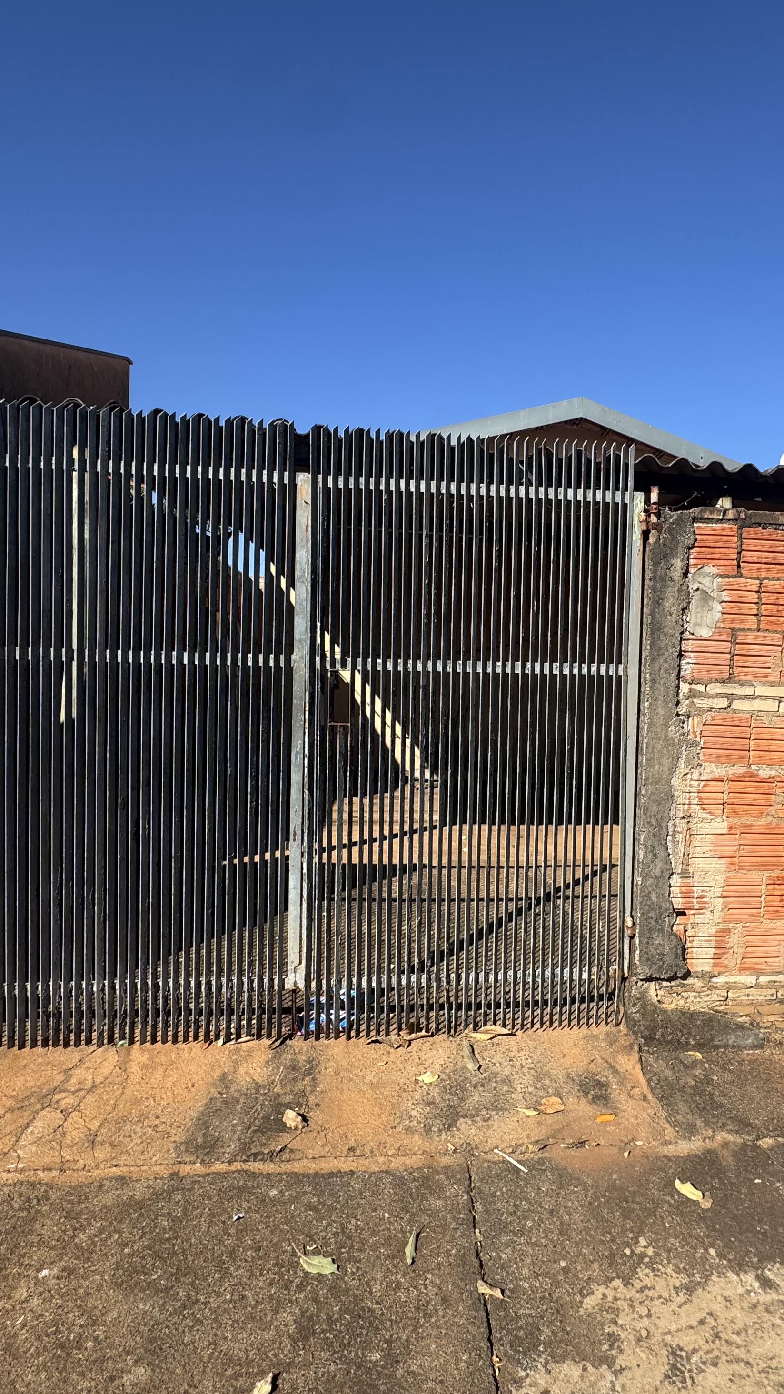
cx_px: 517
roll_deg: -2.6
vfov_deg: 83.8
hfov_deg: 52.7
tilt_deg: -1.5
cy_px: 687
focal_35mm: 21
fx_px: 776
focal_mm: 2.22
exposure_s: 1/1198
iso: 50
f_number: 2.2
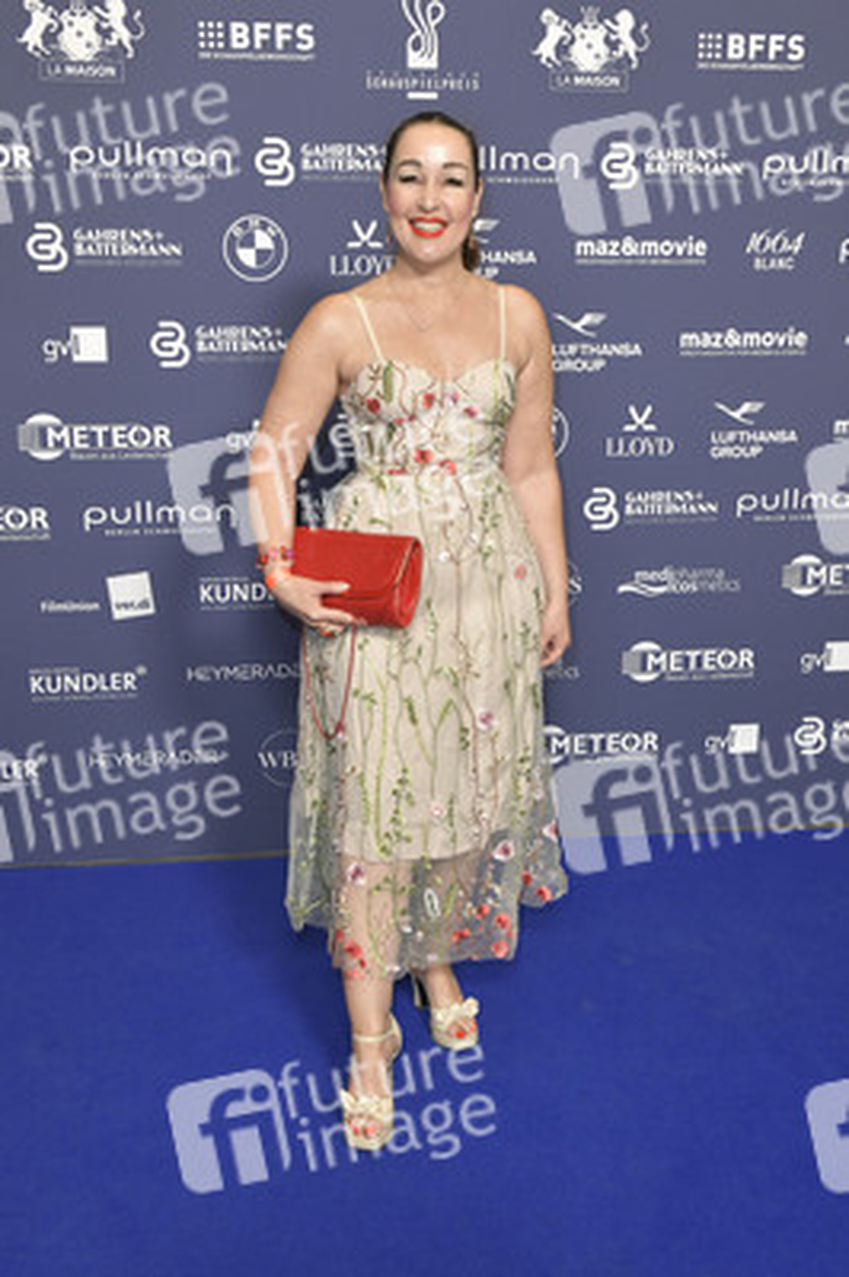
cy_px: 638
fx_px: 1134
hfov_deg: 41.0
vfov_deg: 58.8
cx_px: 424
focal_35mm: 32
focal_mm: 32
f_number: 6.3
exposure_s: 1/250
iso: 2000
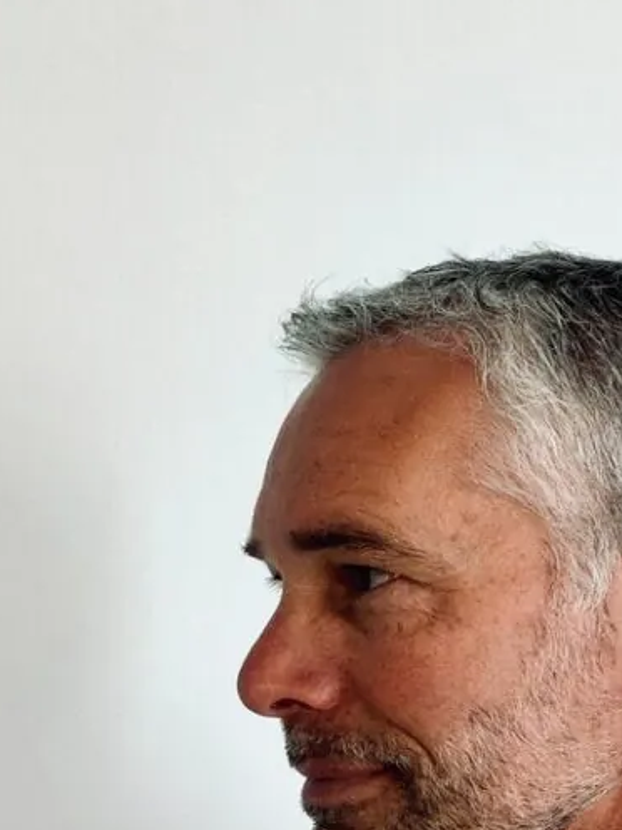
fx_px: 1581
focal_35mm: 66
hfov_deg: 22.2
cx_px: 396
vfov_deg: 29.0
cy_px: 609
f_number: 2.2
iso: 64
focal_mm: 2.87
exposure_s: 1/97
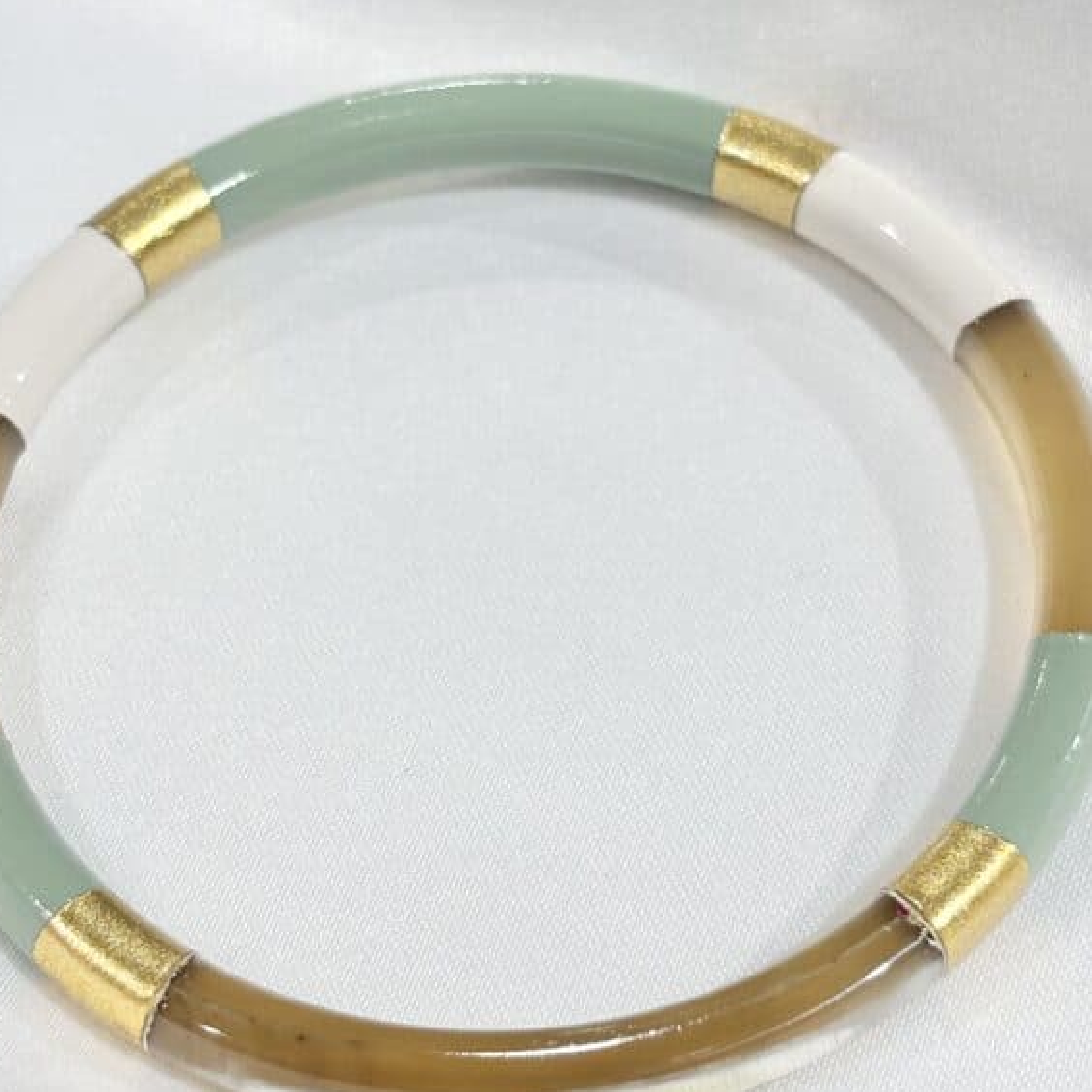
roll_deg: +11.1
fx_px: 2962
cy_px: 547
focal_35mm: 83
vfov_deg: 20.9
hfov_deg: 20.9
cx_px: 510
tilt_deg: -41.5
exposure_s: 1/237
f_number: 1.6
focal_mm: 5.96
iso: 32
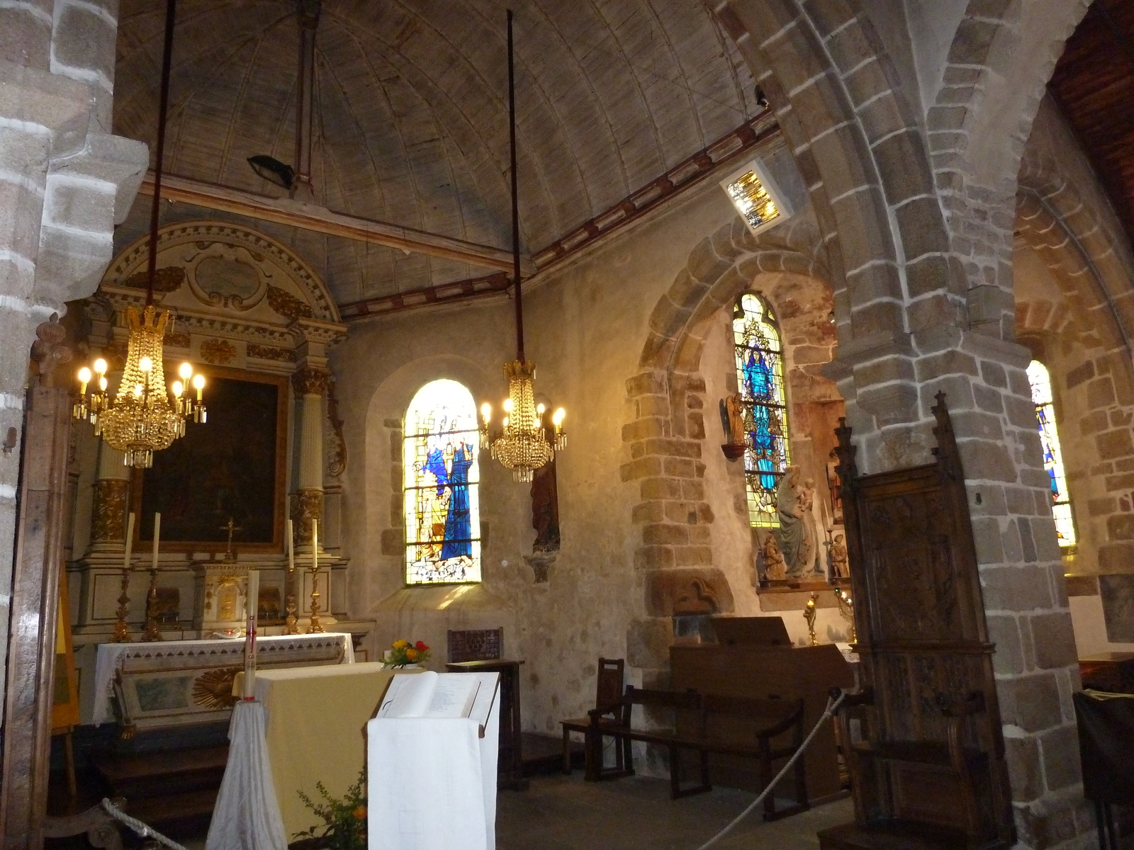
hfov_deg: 69.4
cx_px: 567
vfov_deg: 54.9
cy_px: 425
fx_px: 819
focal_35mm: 25
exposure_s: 1/30
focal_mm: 4.1
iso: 500
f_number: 3.3
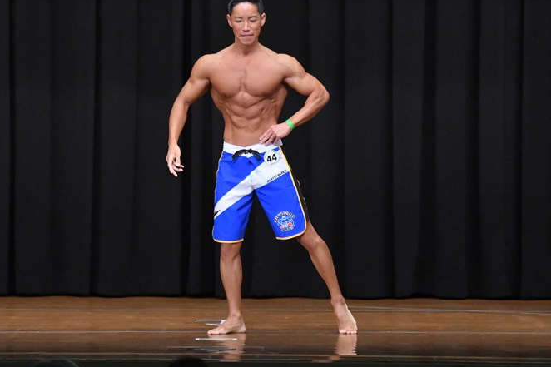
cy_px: 198
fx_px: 3886
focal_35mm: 254
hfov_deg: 8.1
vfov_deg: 5.4
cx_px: 262
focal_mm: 145
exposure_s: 1/400
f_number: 5.6
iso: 8000
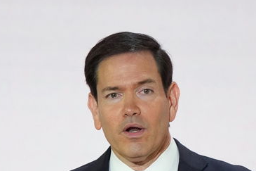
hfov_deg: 1.2
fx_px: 11948
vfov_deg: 0.8
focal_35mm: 1681
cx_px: 147
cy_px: 210
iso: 2500
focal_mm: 400
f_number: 2.8
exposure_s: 1/320
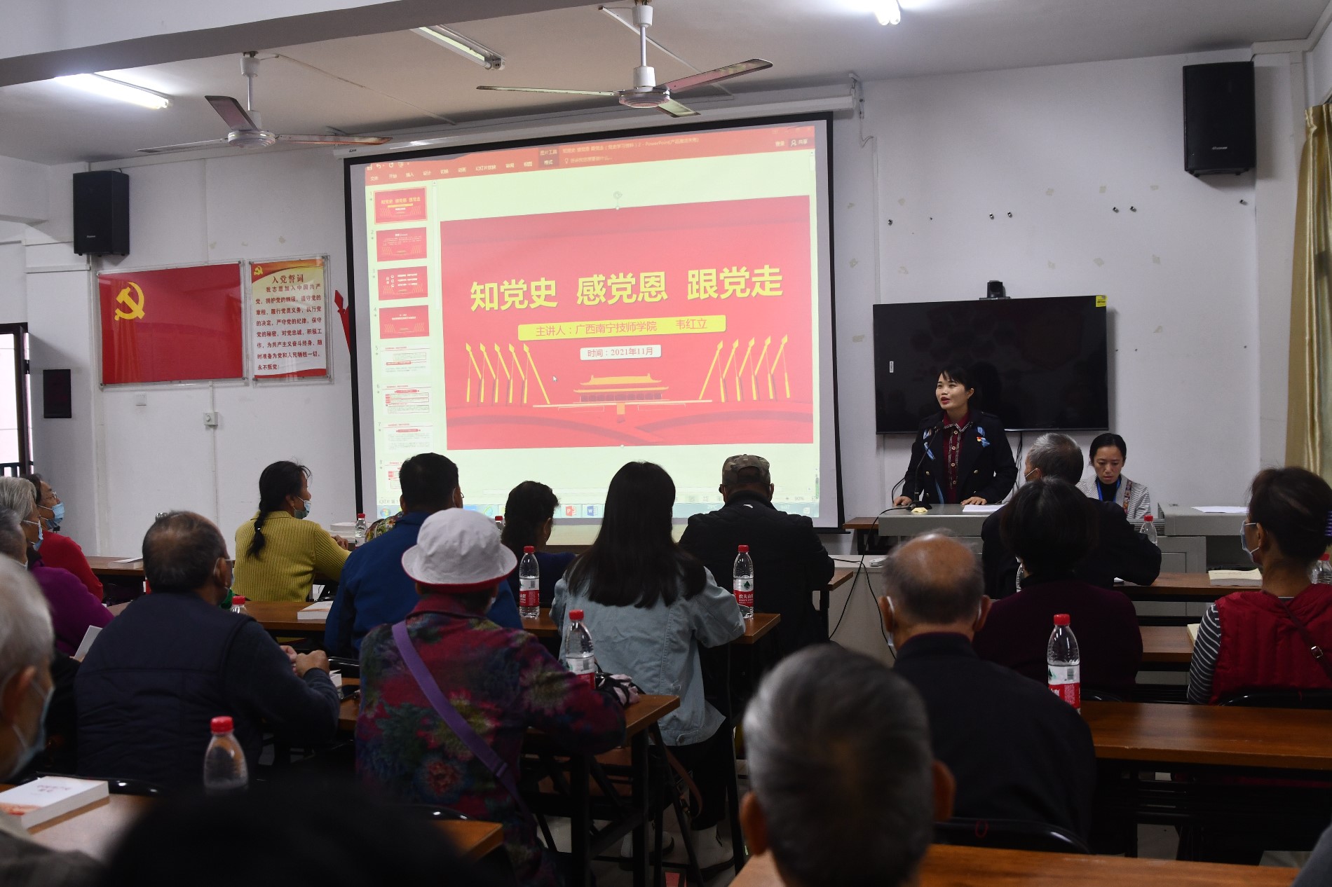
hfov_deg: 53.1
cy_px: 444
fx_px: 1332
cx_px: 666
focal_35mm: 36
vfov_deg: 36.9
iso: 800
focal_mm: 24
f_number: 2.8
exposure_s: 1/250
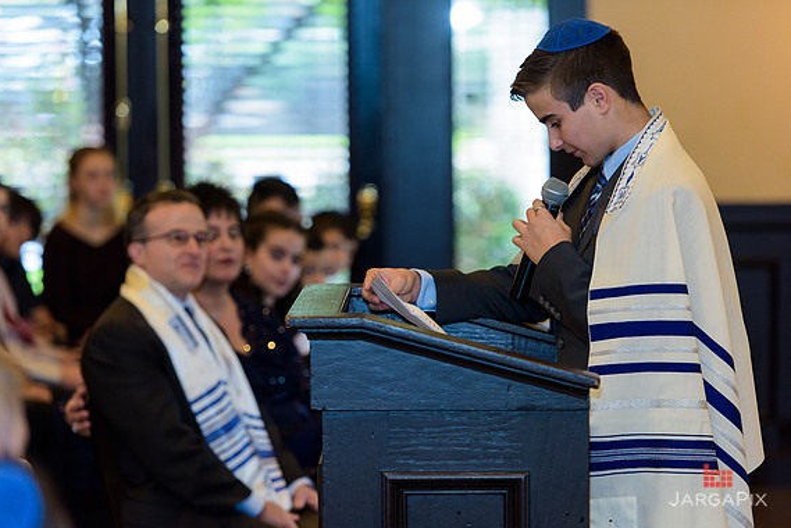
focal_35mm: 158
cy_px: 267
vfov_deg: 8.7
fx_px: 3473
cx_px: 399
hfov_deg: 13.0
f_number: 3.2
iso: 1600
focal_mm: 155
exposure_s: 1/125
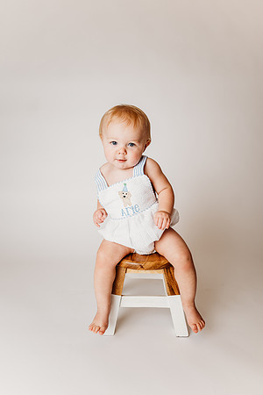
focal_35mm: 24
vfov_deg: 73.7
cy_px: 198
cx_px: 132
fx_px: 263
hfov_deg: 53.1
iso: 100
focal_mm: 24
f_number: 2.2
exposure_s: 1/200
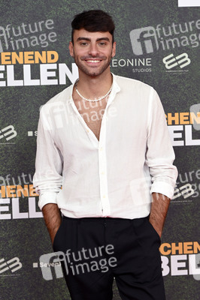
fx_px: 676
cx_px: 100
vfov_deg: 25.1
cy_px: 150
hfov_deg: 16.8
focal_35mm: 81
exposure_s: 1/200
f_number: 6.3
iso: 1000
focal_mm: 81
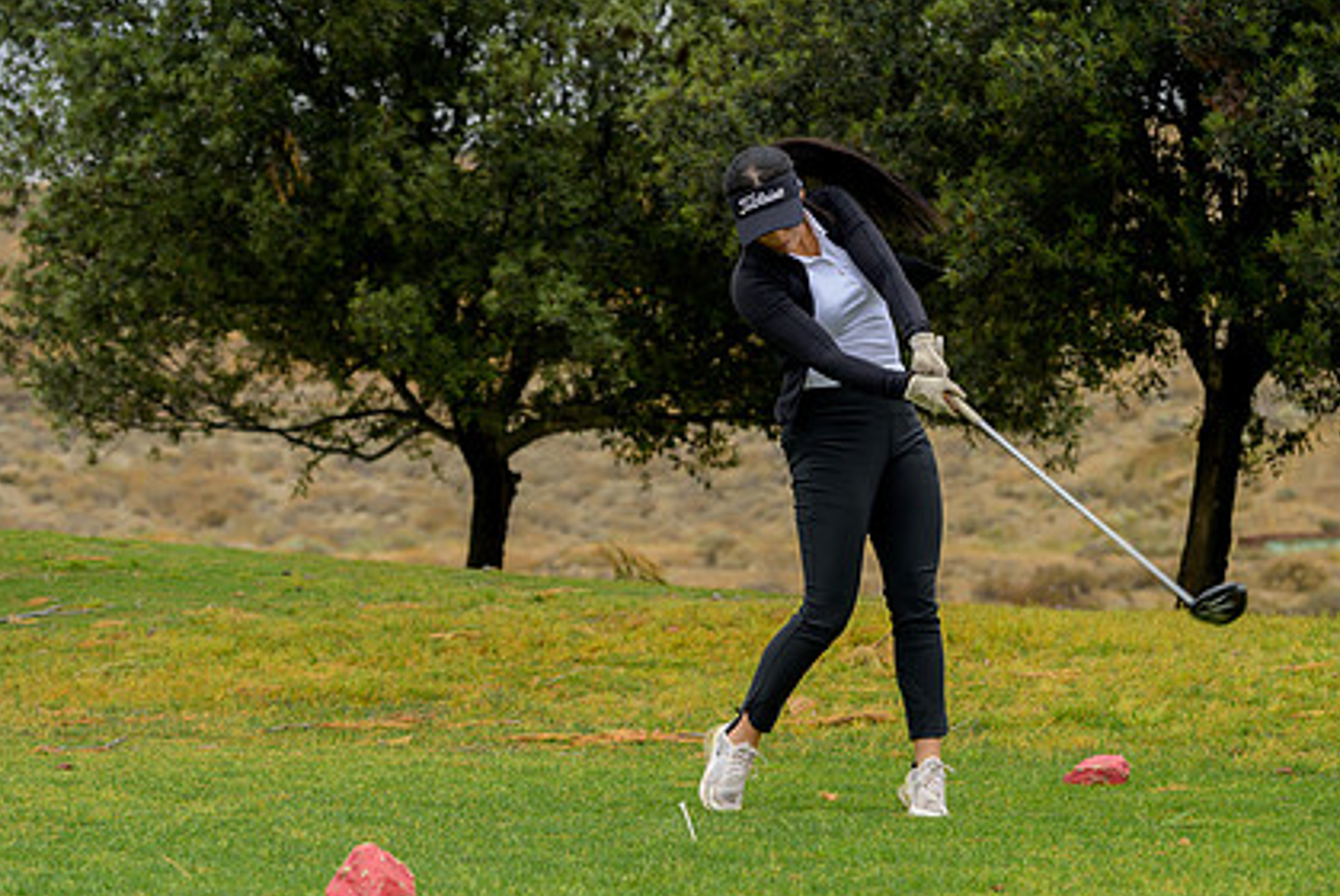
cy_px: 514
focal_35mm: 112
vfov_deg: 12.2
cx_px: 592
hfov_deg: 18.2
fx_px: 4172
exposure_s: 1/2500
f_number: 4
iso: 800
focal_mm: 81
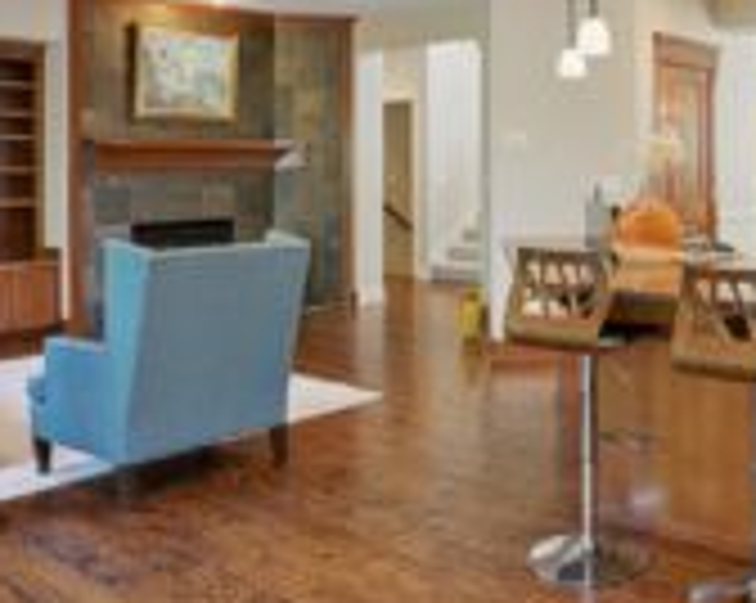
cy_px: 164
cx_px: 634
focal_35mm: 38
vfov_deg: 38.3
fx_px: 849
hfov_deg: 44.9
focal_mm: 17
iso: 400
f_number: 8
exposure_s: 1/8
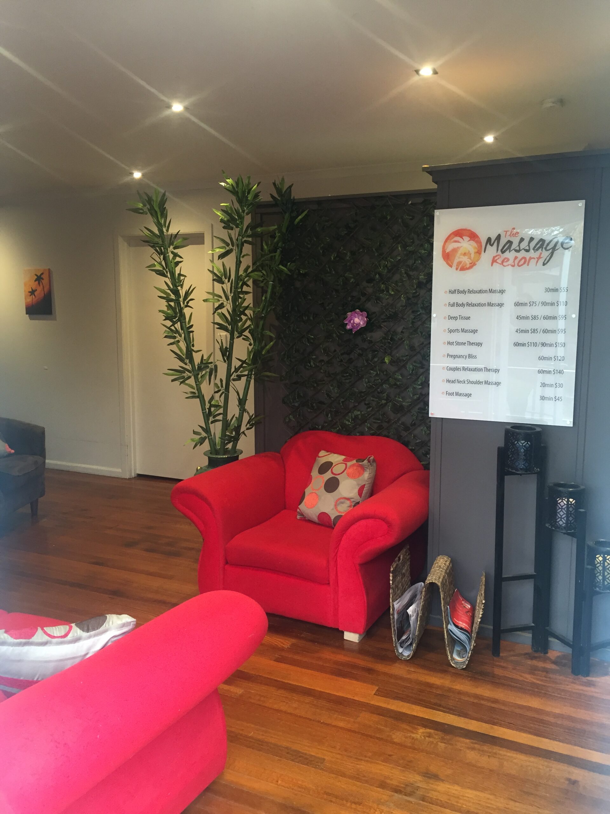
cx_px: 305
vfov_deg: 61.7
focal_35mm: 29
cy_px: 407
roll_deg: -0.1
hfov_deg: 48.2
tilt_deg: -6.3
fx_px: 681
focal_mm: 4.15
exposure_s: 1/33
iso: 125
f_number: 2.2
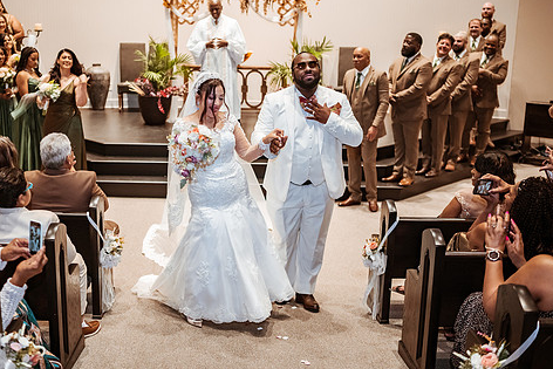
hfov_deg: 45.2
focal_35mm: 43
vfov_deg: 31.2
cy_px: 165
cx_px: 230
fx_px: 661
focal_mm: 35
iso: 1000
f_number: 1.8
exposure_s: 1/500
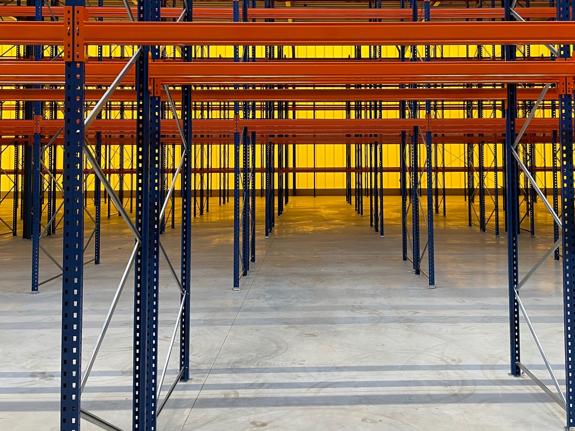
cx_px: 322
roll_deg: +0.2
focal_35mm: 35
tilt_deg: +2.9
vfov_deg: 40.2
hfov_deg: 52.5
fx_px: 581
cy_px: 146
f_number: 1.6
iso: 100
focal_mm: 4.2
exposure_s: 1/50
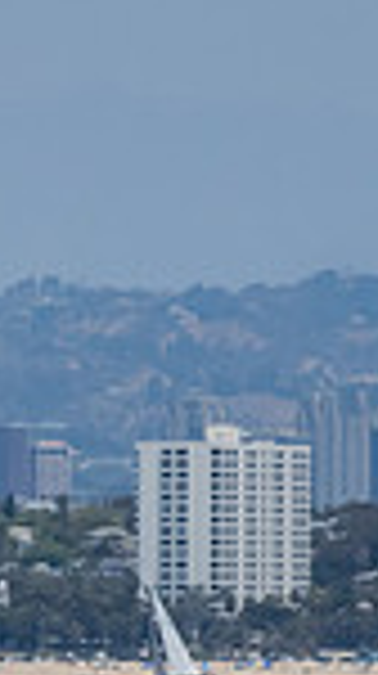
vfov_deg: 2.2
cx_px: -724
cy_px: 842
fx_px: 17396
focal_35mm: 973
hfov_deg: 1.2
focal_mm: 160
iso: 640
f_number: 14
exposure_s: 1/1600
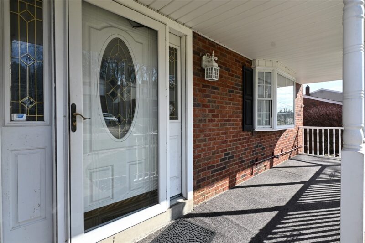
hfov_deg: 90.0
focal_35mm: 18
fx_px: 182
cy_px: 122
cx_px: 182
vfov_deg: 67.4
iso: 220
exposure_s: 1/200
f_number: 9
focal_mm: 12
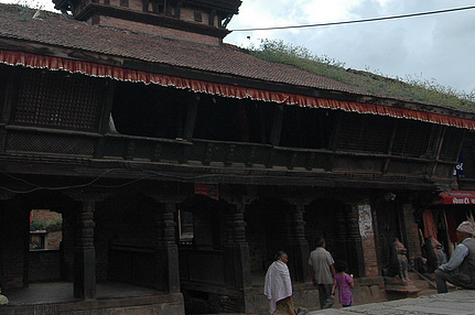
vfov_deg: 33.6
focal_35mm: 39
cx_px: 136
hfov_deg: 48.2
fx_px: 514
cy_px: 90
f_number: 6.3
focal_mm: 16
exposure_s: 1/200
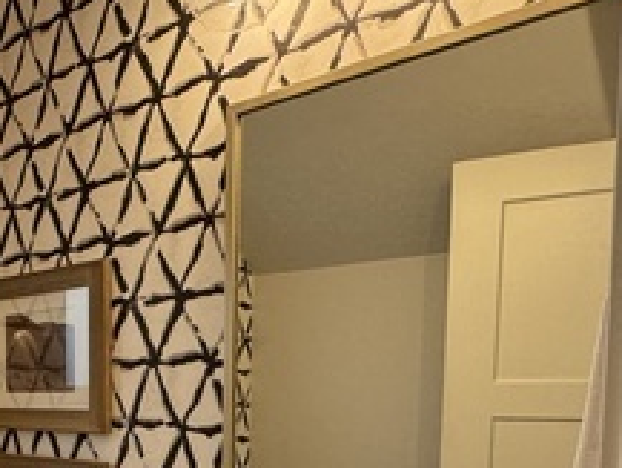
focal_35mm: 43
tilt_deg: -5.0
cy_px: 451
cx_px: 4
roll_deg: +0.3
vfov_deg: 31.5
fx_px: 773
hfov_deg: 38.9
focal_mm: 2.22
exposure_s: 1/120
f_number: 2.2
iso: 125
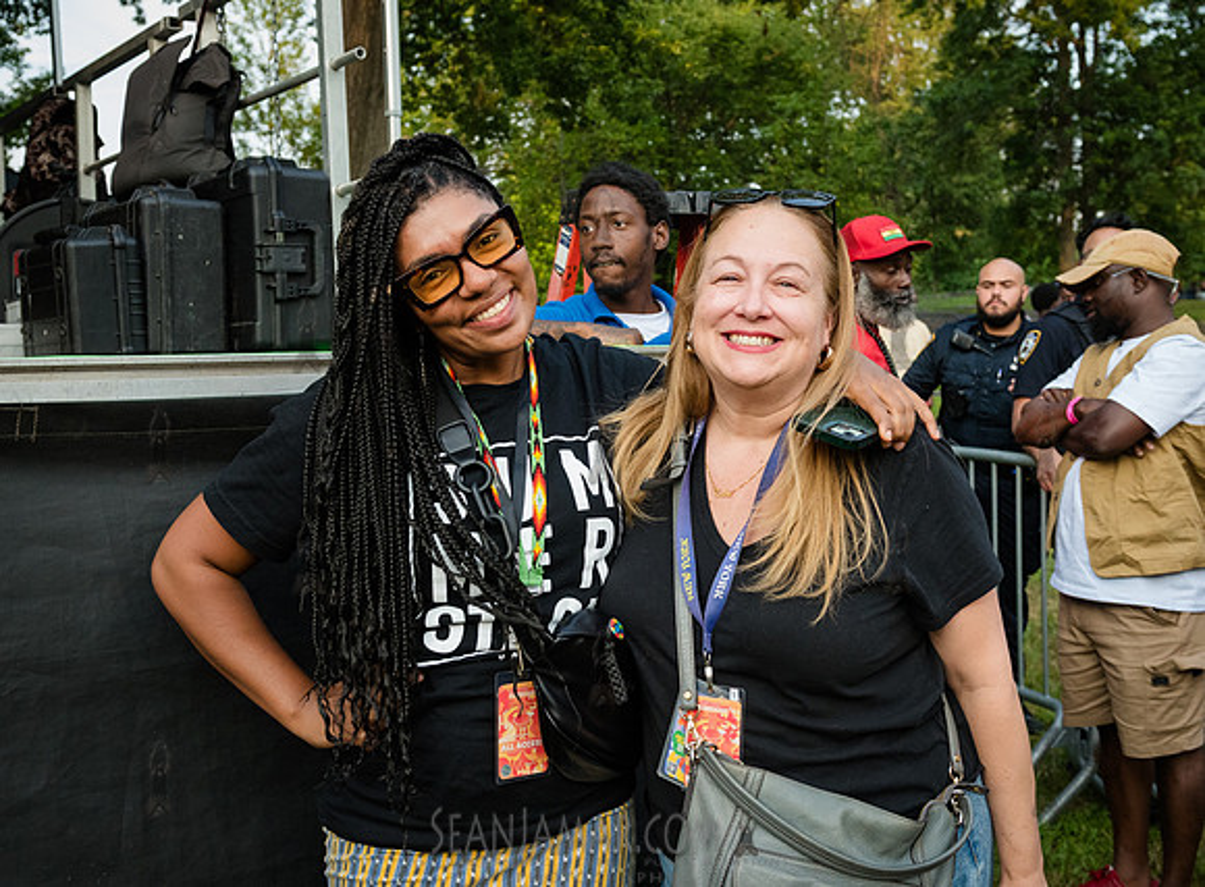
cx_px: 626
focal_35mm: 42
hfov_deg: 45.2
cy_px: 392
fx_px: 1448
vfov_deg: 34.0
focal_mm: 32
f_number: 4.5
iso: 2000
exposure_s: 1/800
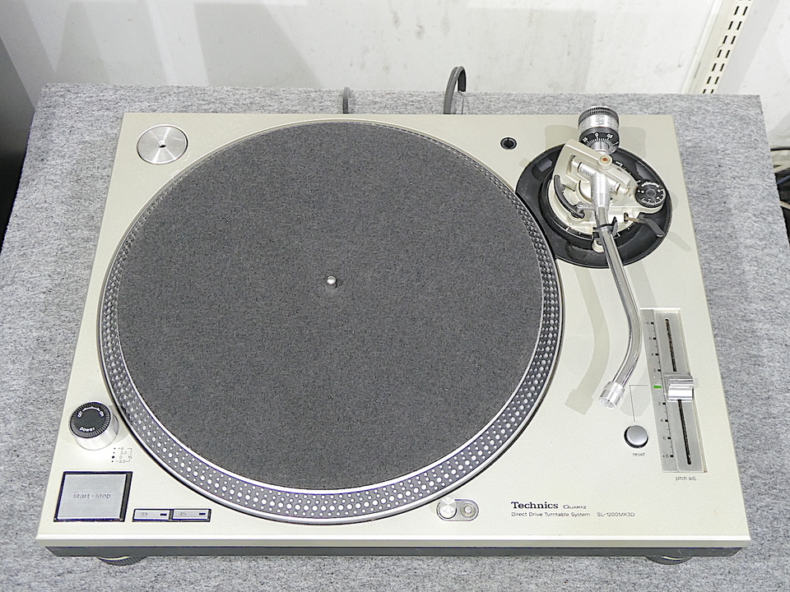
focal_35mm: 40
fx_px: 913
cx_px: 395
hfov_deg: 46.8
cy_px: 296
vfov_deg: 36.0
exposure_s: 1/8
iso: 200
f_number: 3.8
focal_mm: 7.2
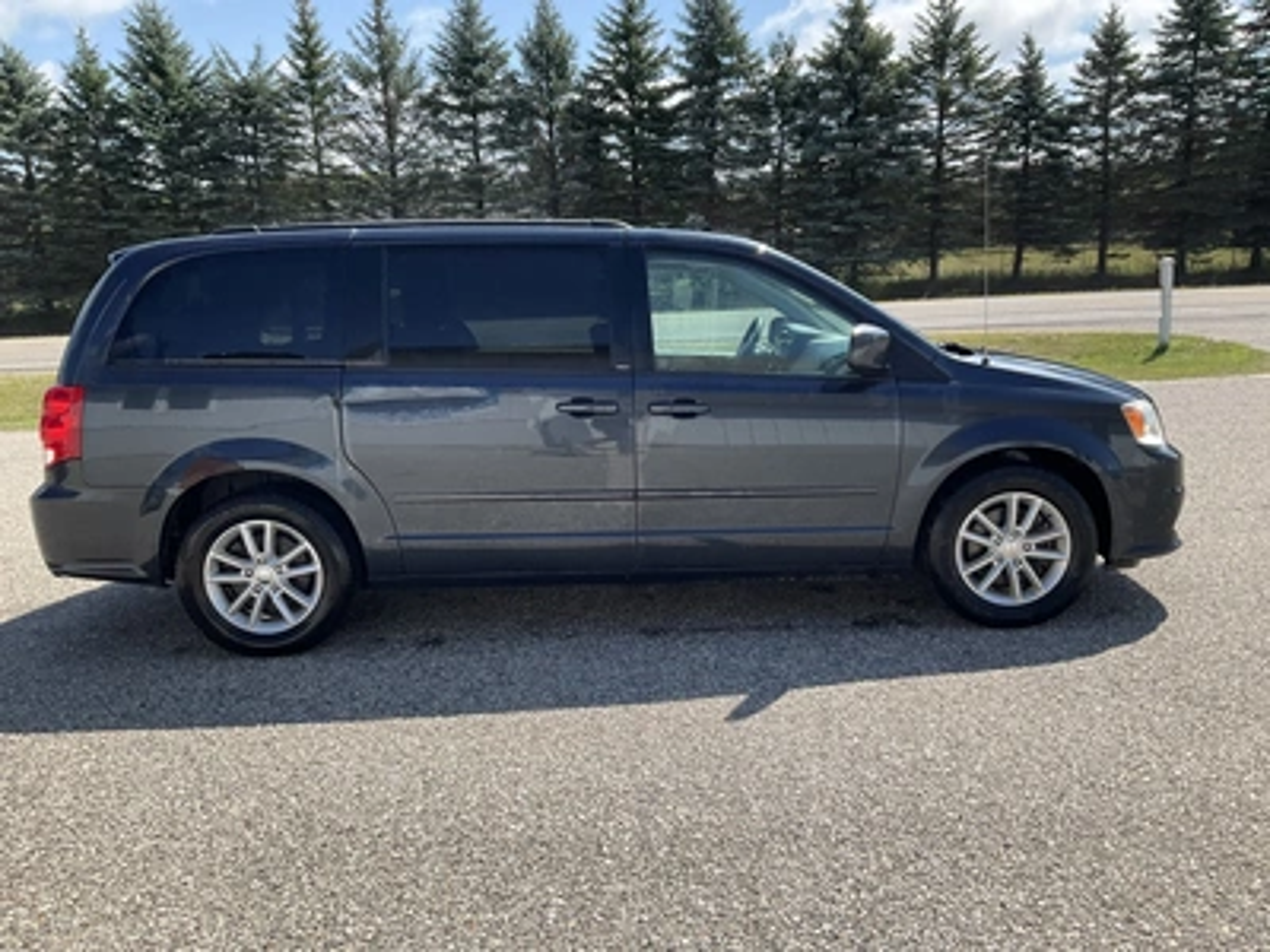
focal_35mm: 29
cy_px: 476
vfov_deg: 48.2
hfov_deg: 61.7
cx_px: 635
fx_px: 1064
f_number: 1.8
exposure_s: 1/978
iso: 25
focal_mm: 3
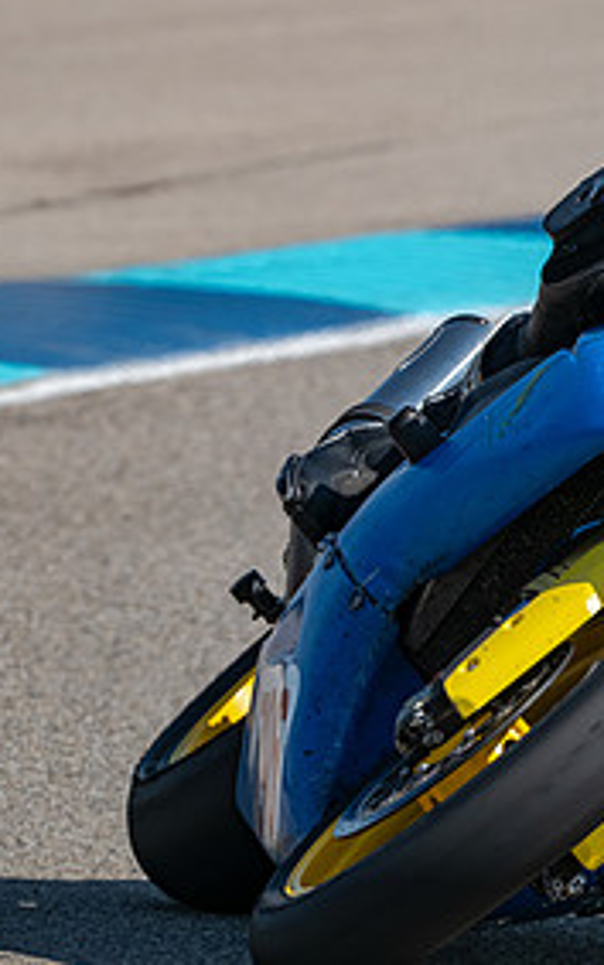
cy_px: 425
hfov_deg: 1.4
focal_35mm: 939
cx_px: 966
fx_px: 24718
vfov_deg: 2.2
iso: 450
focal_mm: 450
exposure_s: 1/1250
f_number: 11
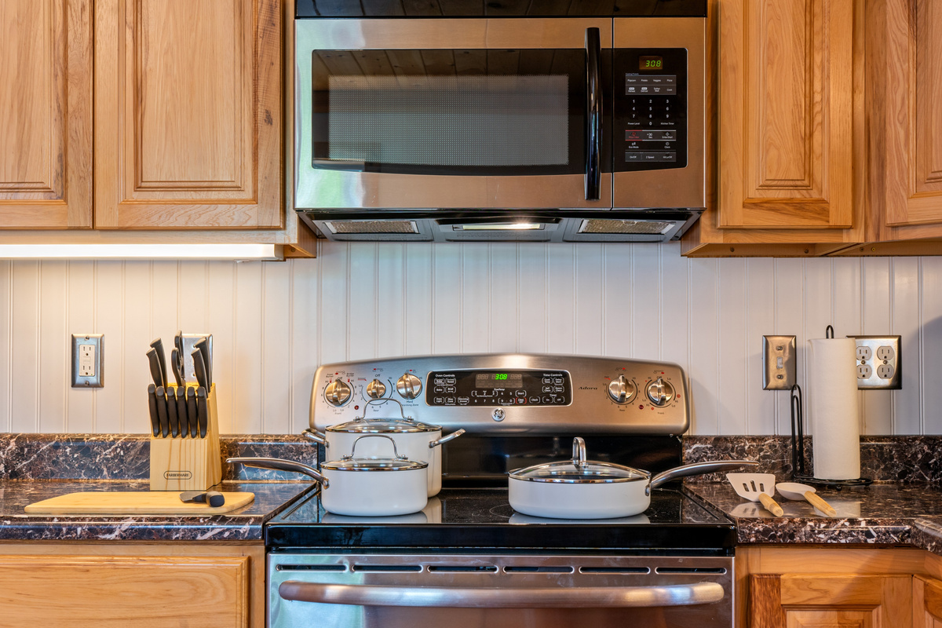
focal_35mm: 43
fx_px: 1125
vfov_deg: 31.2
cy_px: 314
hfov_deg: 45.4
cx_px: 471
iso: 250
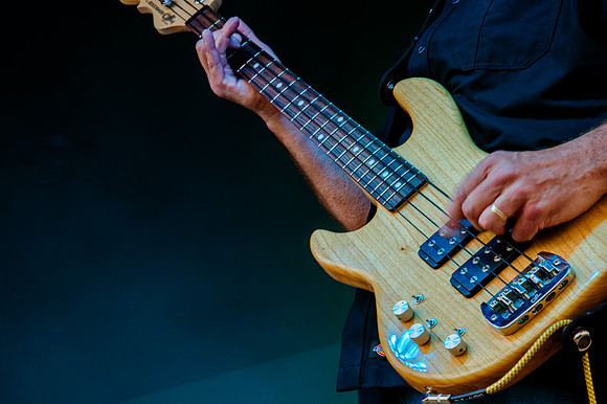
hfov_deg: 17.1
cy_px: 202
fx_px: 2022
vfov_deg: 11.4
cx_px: 304
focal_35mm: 120
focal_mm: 120
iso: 200
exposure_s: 1/25
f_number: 16
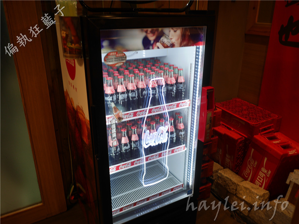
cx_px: 150
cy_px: 112
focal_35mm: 30
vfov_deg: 46.8
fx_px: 259
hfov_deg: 60.0
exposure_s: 1/80
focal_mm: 15
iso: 200
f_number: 1.7
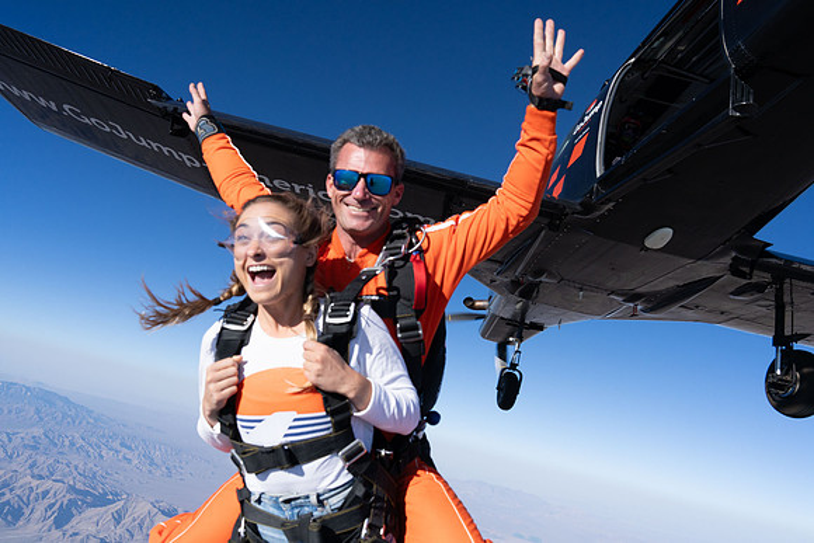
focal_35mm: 24
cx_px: 407
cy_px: 272
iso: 800
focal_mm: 24
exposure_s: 1/2000
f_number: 9
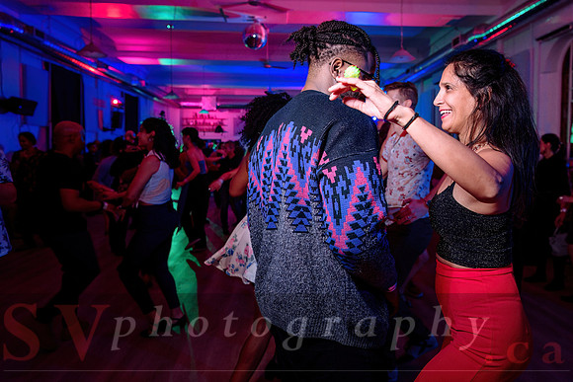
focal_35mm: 27
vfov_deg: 48.5
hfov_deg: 67.9
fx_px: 424
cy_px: 170
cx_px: 316
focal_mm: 24
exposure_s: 1/60
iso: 800
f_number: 3.5
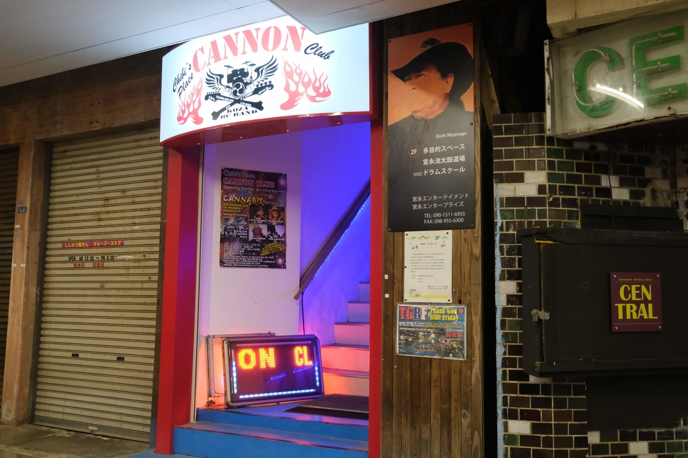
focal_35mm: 31
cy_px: 229
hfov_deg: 60.3
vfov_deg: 42.3
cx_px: 344
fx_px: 592
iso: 3200
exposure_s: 1/60
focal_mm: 20.5
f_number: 3.2
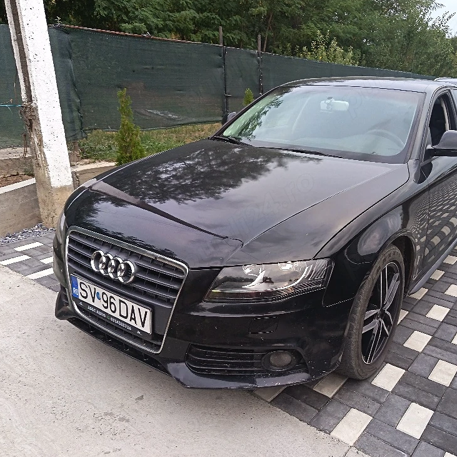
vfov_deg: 55.6
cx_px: 288
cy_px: 228
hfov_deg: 54.9
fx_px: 433
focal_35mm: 29
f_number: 1.75
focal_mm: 5.25
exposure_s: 1/50
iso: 679
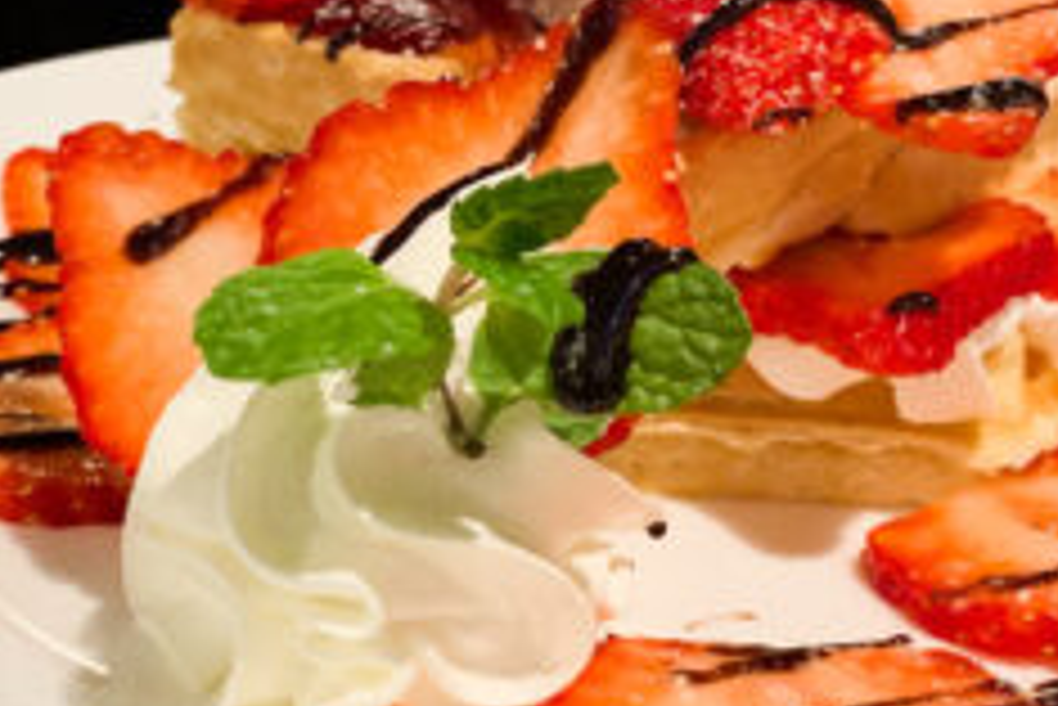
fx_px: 2029
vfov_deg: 19.7
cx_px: 446
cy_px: 301
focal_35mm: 69
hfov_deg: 29.2
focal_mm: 4.25
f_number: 1.8
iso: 500
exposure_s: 1/30
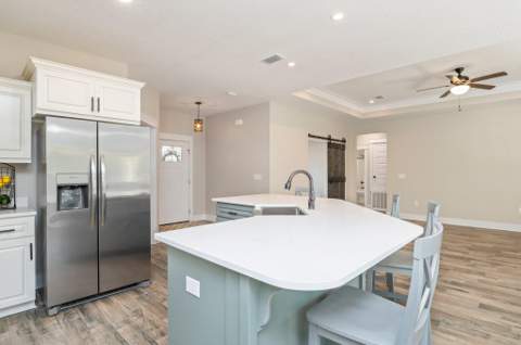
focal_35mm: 18
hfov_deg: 90.1
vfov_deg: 67.2
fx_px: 260
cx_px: 260
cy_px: 172
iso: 500
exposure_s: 1/30
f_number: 9
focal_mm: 18
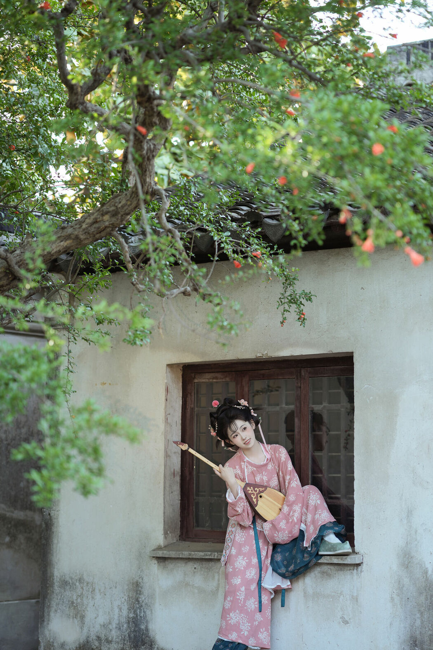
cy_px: 325
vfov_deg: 23.9
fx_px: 1533
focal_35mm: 85
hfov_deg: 16.1
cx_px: 216
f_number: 1.8
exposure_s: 1/250
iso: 160
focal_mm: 85
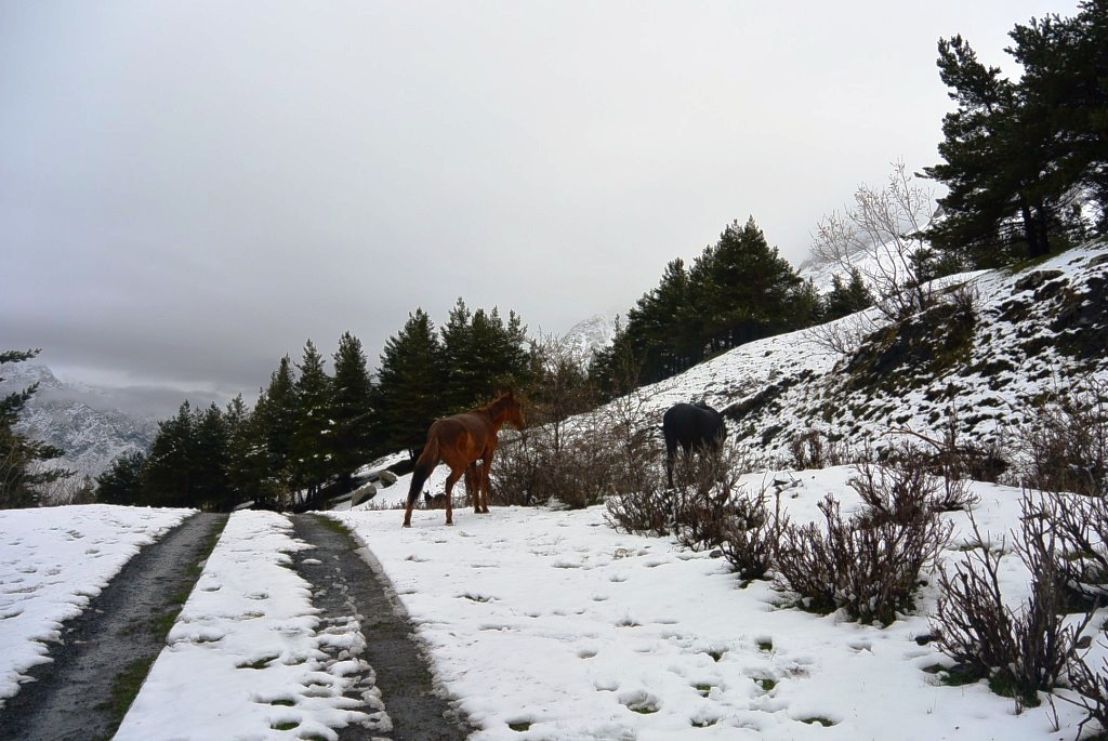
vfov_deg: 45.1
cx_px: 554
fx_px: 893
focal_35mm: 29
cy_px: 370
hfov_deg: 63.6
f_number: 4
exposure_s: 1/320
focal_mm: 11
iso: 100
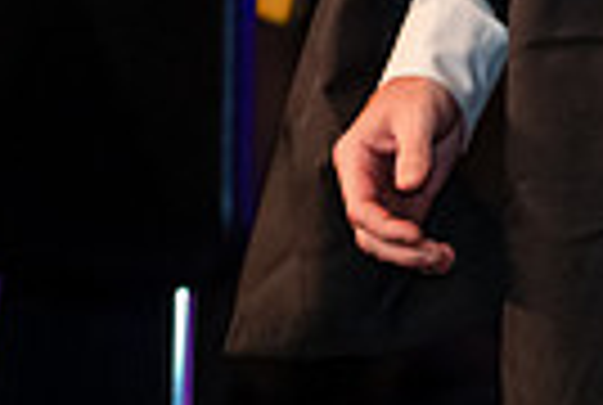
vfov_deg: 2.8
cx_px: 1040
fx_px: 8125
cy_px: -434
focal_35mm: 484
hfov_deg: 4.2
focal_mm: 112
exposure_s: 1/200
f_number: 3.2
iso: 3200
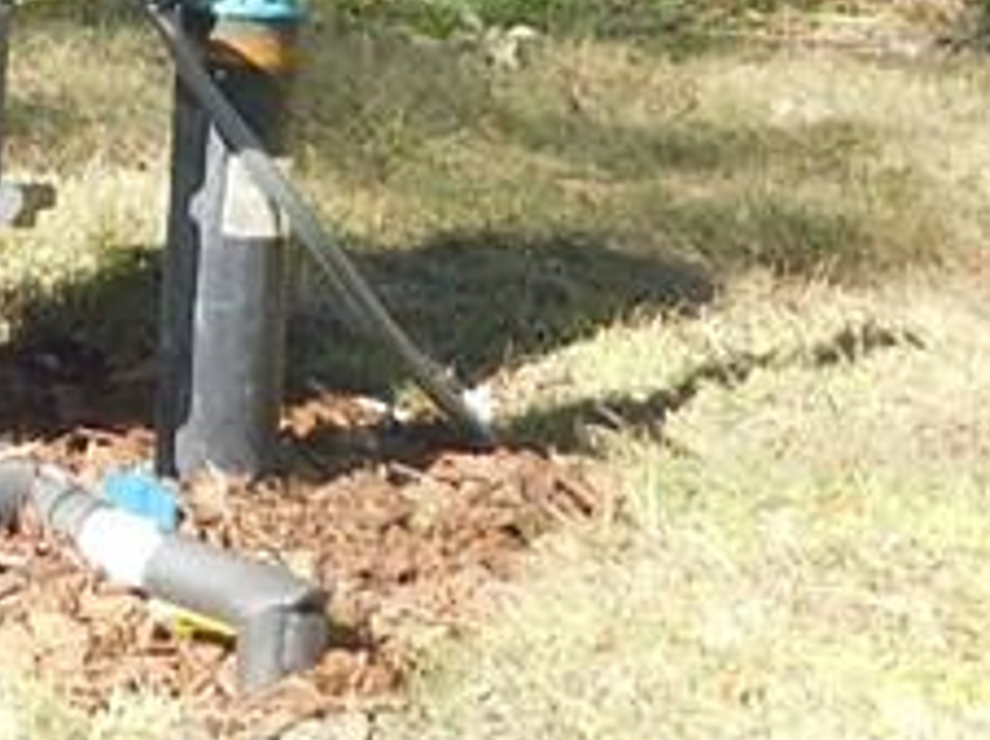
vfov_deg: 8.2
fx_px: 4657
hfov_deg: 11.9
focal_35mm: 163
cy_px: -1187
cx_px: -175
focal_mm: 4
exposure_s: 1/320
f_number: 3
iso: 125
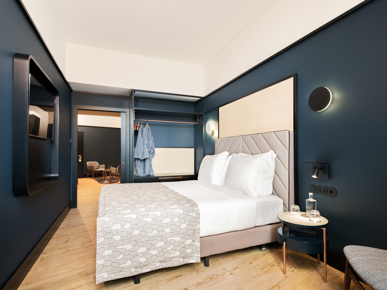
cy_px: 145
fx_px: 201
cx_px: 194
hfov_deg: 87.8
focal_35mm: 18
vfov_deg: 71.6
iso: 640
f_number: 9
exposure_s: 1/1250
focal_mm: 23
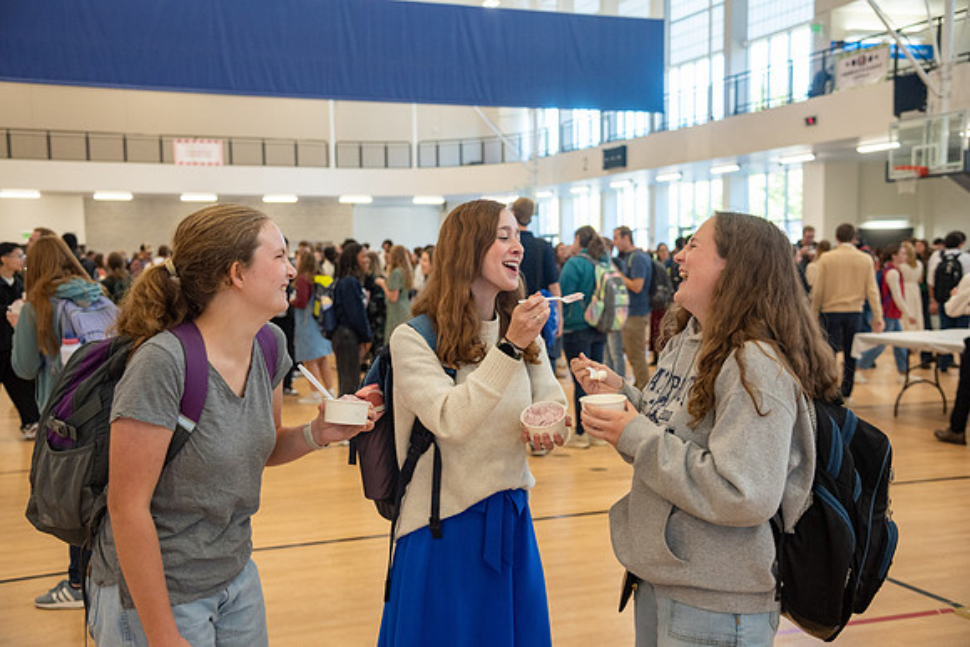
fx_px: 1088
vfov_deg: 33.1
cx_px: 490
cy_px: 320
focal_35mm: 40
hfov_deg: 48.0
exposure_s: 1/200
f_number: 4
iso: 1250
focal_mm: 40
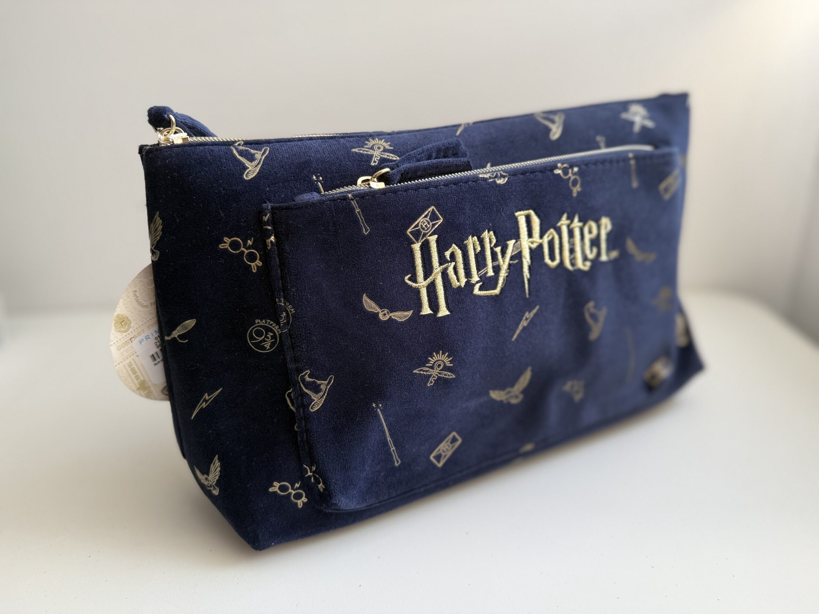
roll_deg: +2.5
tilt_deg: -22.4
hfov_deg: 71.6
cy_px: 307
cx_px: 410
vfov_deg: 56.8
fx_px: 568
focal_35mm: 24
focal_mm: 6.76
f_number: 1.78
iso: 160
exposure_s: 1/121
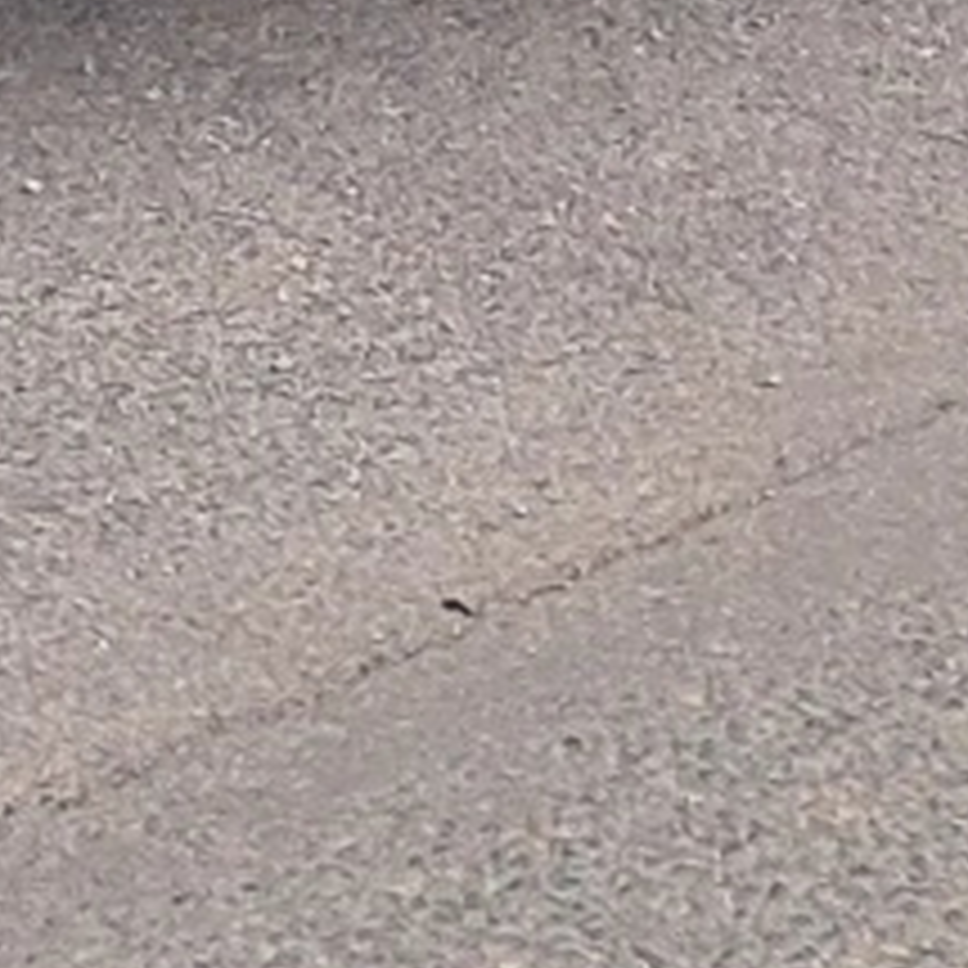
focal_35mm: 213
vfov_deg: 7.5
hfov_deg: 8.0
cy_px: -1558
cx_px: -617
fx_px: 6739
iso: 50
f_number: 1.8
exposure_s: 1/100
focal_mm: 4
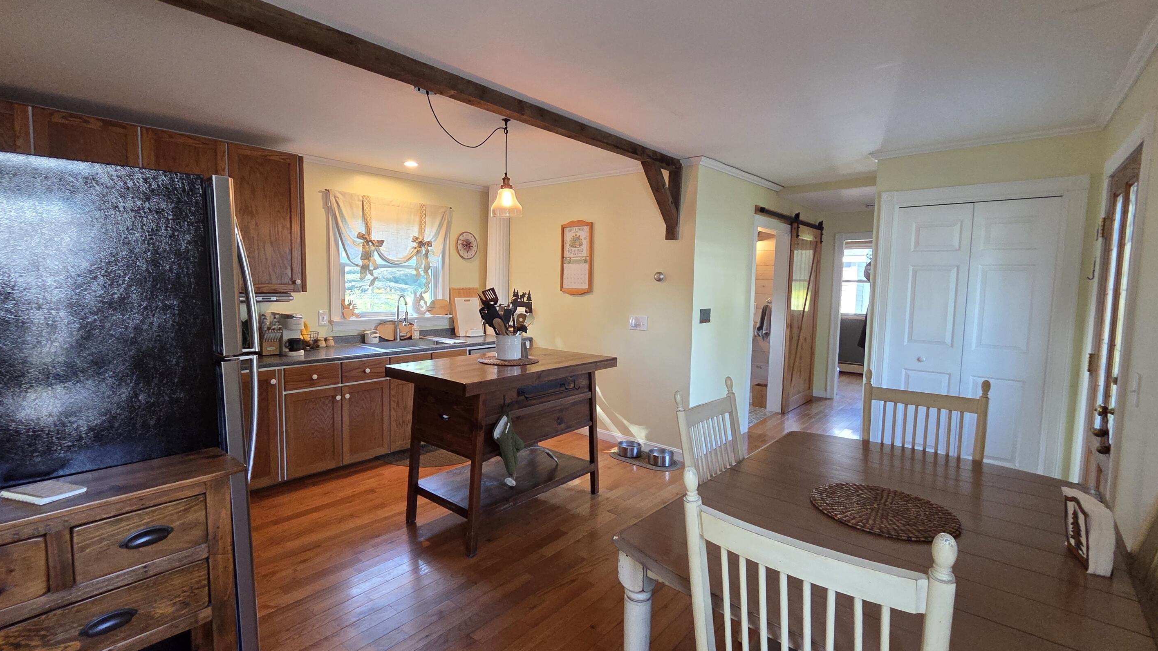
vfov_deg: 70.5
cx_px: 559
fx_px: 461
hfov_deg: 103.0
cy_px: 327
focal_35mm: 15
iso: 400
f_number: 2.2
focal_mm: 2.2
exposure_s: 1/60
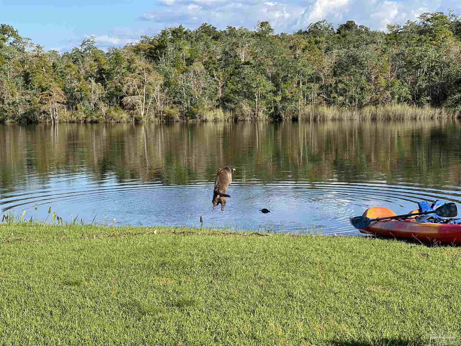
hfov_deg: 30.3
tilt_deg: -4.8
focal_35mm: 64
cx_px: 230
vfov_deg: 22.9
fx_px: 852
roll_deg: +1.1
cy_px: 173
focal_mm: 7.5
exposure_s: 1/704
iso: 20
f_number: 2.2
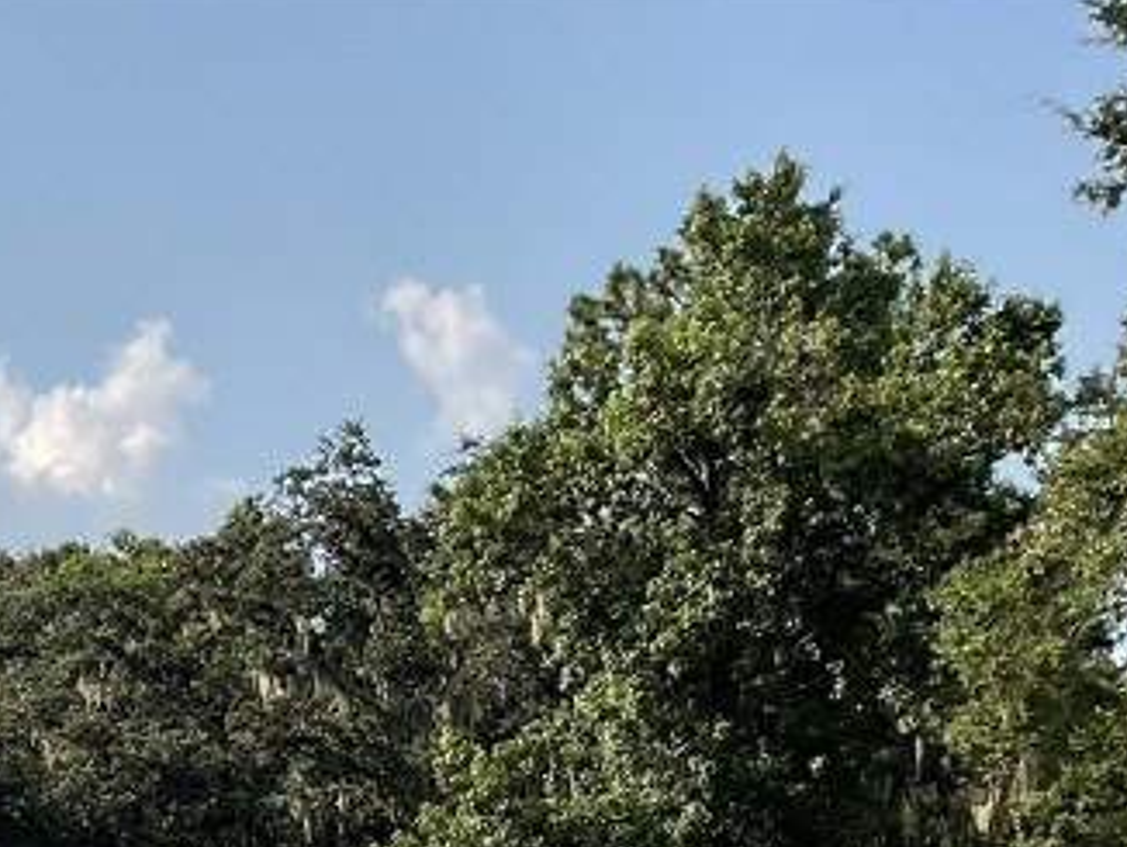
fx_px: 2965
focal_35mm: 91
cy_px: 1307
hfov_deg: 18.8
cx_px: -598
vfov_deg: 15.0
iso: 16
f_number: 1.8
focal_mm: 3
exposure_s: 1/1144
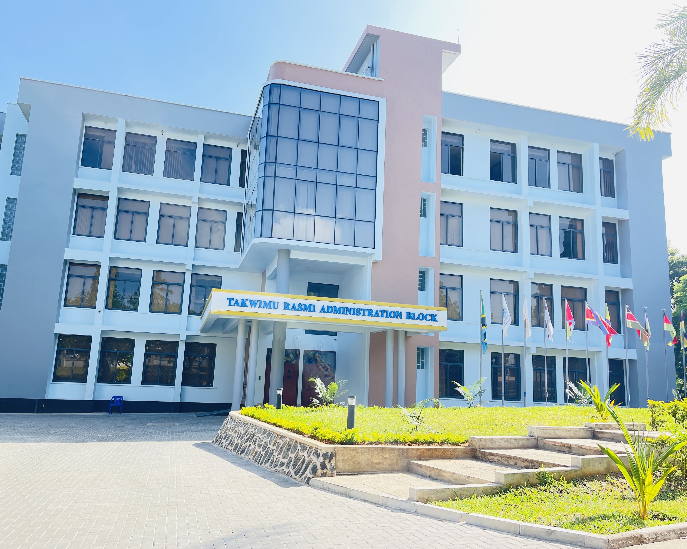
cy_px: 273
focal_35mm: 27
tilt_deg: +10.7
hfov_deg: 64.0
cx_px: 329
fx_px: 549
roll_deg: -2.7
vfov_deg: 53.2
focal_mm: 5.1
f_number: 1.6
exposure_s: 1/543
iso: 32
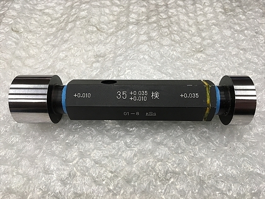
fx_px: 222
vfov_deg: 48.2
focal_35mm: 29
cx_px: 132
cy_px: 100
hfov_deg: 61.7
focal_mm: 4.15
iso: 40
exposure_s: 1/30
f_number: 2.2
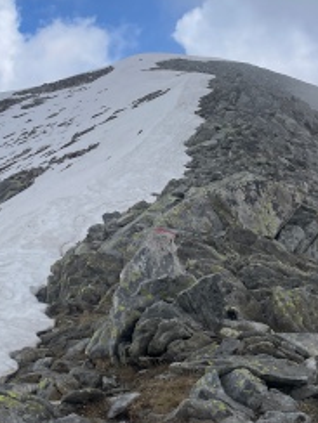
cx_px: 116
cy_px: 137
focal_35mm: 64
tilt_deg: +14.3
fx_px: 784
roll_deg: +3.0
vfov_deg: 30.0
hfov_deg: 22.9
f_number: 1.6
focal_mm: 4.2
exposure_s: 1/5556
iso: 32
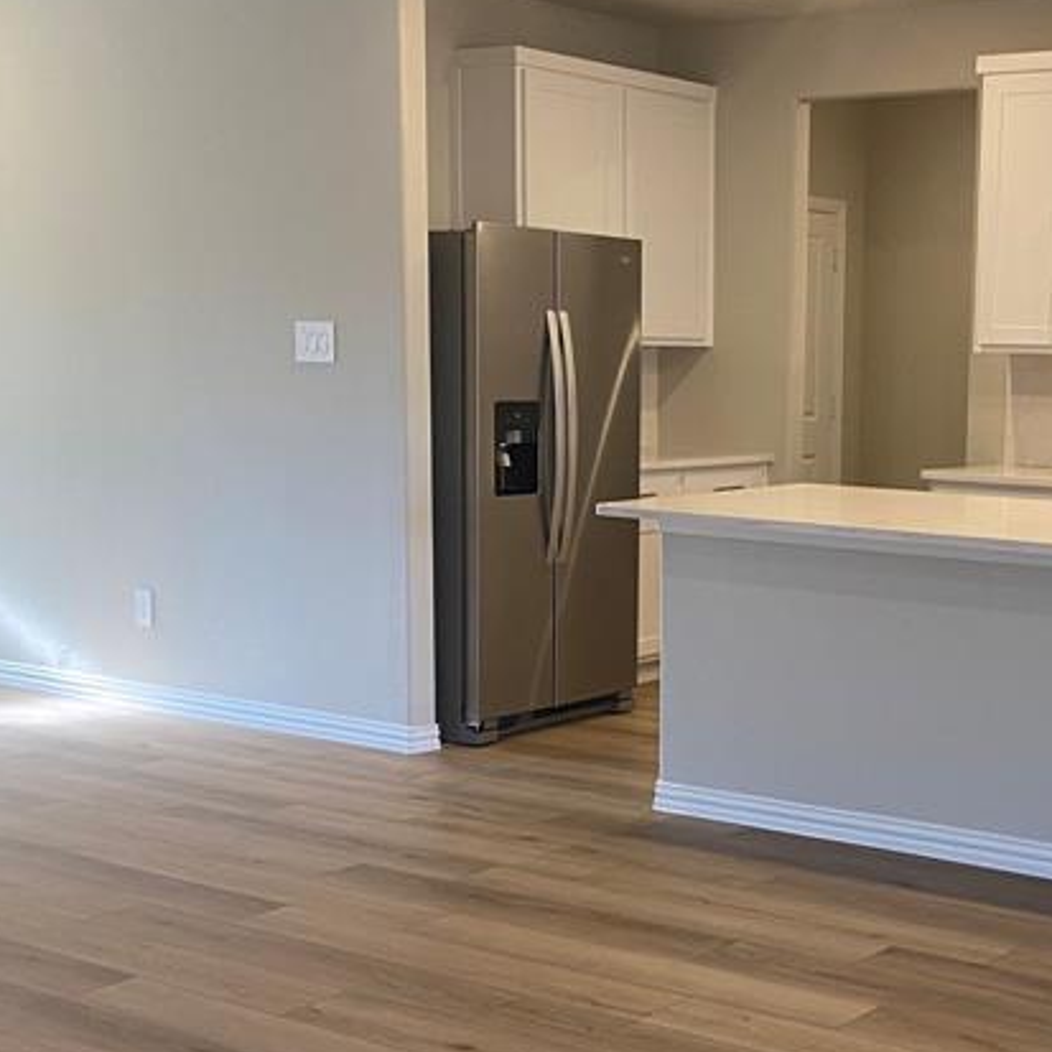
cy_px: 619
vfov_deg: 30.0
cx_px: 876
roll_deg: -1.6
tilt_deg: -6.9
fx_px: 1960
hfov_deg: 29.2
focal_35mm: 57
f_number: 1.8
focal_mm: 4.25
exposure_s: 1/60
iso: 80
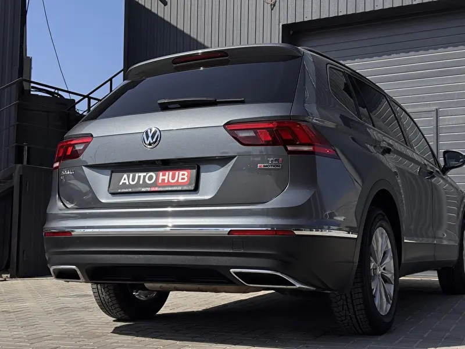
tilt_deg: +4.9
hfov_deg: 39.7
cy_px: 174
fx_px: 645
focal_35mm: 48
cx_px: 232
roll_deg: +0.0
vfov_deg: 30.3
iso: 64
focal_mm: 6.76
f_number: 1.78
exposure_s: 1/7092
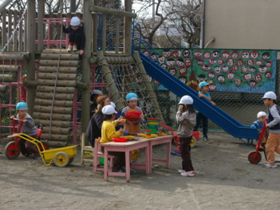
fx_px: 732
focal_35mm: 91
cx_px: 133
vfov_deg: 16.3
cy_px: 104
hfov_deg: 21.6
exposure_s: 1/180
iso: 200
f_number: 9.5
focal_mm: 55
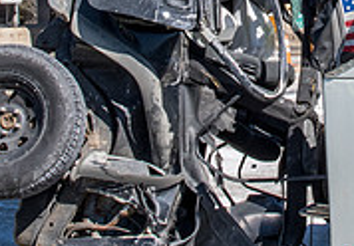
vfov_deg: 16.4
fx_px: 818
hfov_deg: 23.8
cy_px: -49
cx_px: 312
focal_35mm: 82
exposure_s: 1/250
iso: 400
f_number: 20
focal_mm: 16
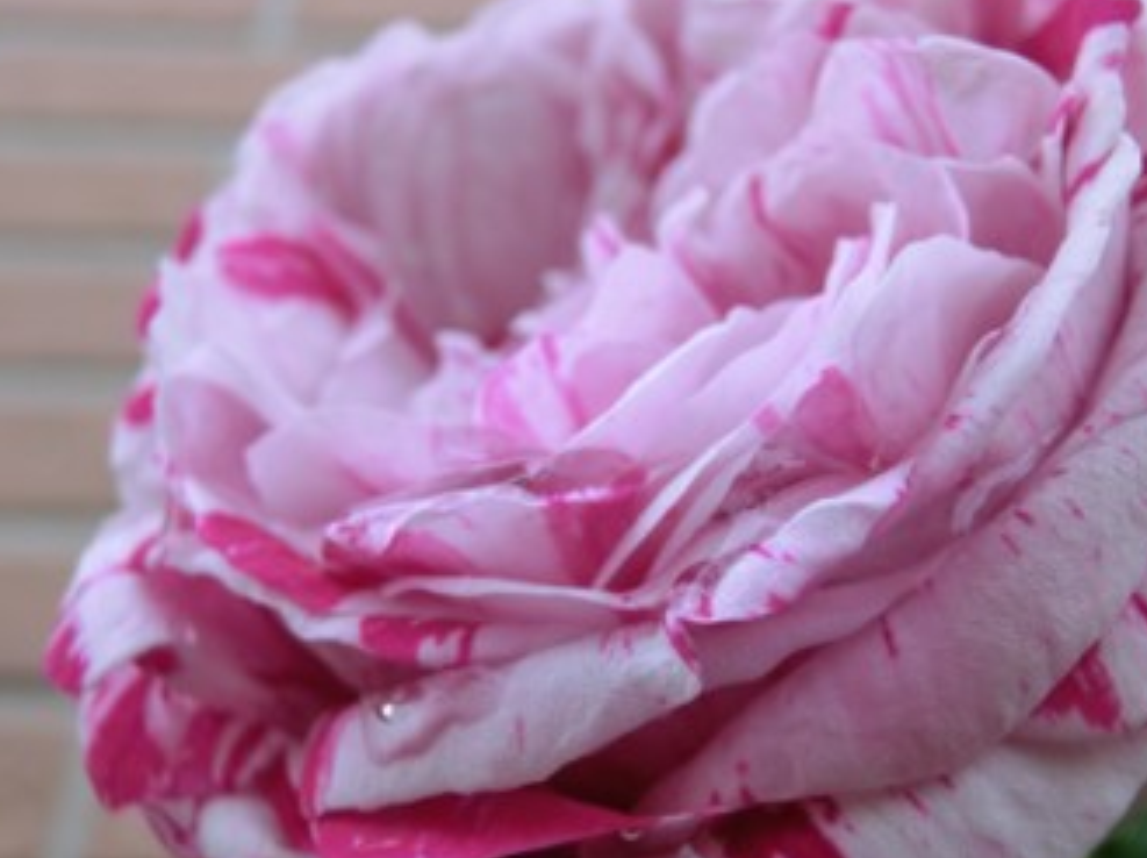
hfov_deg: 37.4
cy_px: 473
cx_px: 666
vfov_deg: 28.5
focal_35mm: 51
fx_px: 1688
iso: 80
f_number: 4
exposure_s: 1/160
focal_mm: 7.38
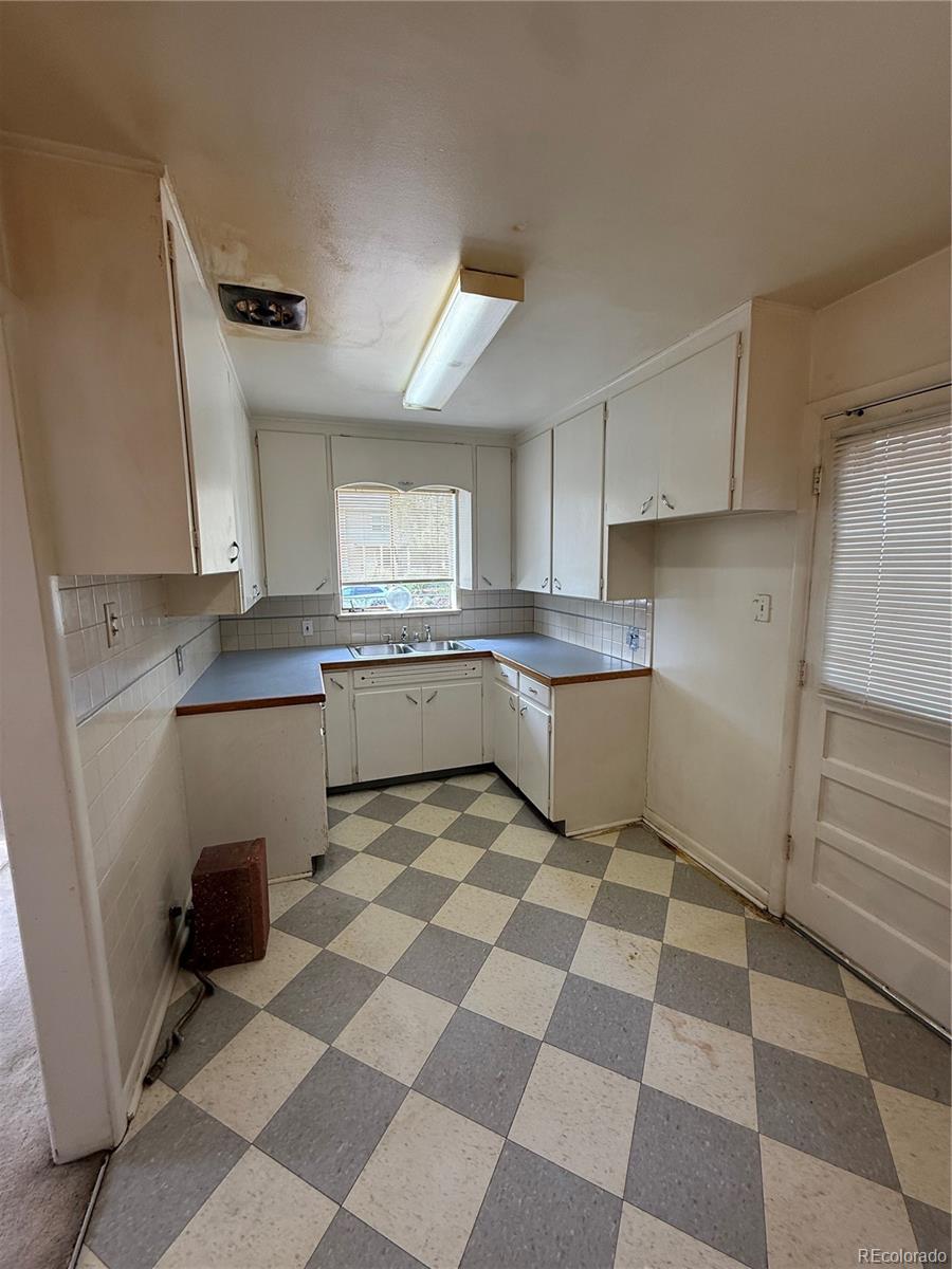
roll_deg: -0.8
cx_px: 476
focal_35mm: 14
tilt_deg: -8.2
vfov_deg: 102.1
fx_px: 513
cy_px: 634
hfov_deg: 85.7
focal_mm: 2.22
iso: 80
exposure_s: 1/120
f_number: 2.2
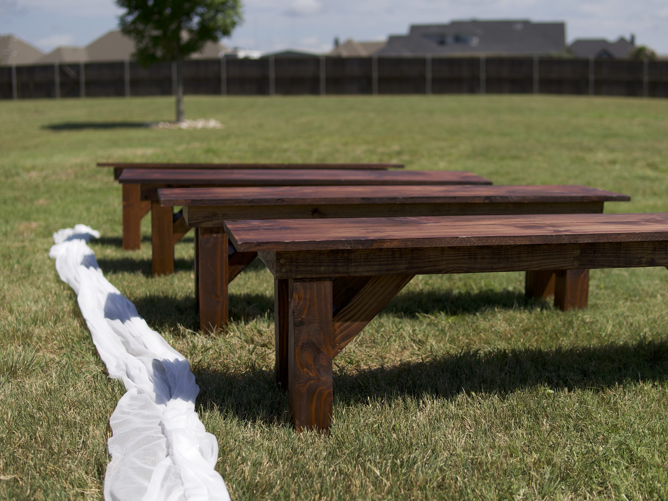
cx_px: 346
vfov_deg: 29.7
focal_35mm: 49
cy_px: 251
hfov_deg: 38.9
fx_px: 946
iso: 100
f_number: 2
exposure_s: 1/8000
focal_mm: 30
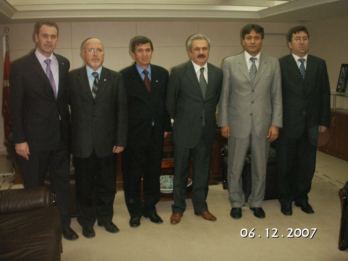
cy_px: 130
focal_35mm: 37
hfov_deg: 50.1
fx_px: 372
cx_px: 174
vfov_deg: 38.7
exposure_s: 1/40
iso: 160
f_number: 3.5
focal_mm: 7.7
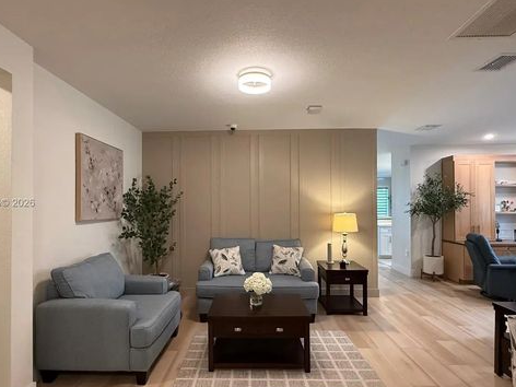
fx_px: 283
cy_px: 203
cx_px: 248
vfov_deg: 68.6
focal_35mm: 19
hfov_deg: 84.6
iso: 400
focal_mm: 2.22
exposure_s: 1/60
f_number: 2.2
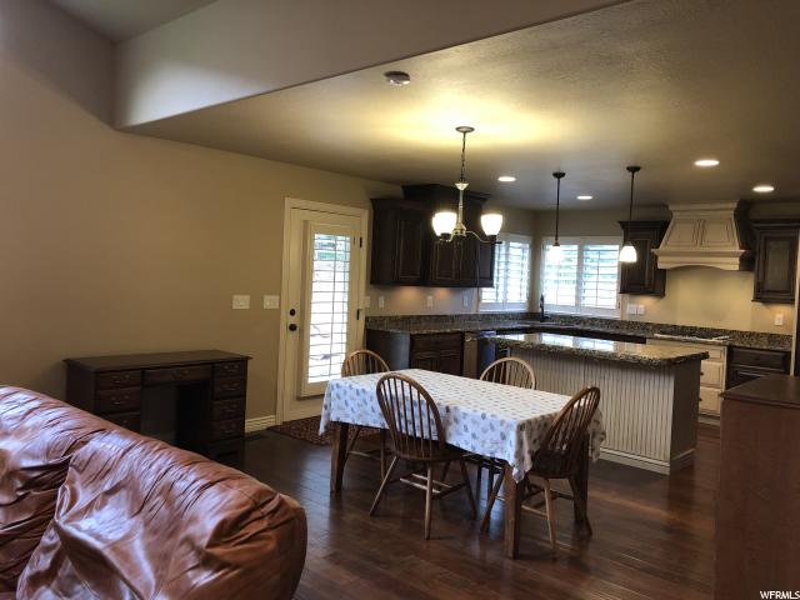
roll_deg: -2.1
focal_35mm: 28
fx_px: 647
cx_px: 400
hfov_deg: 63.4
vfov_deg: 49.7
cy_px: 300
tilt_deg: -2.0
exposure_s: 1/15
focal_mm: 4
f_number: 1.8
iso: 64
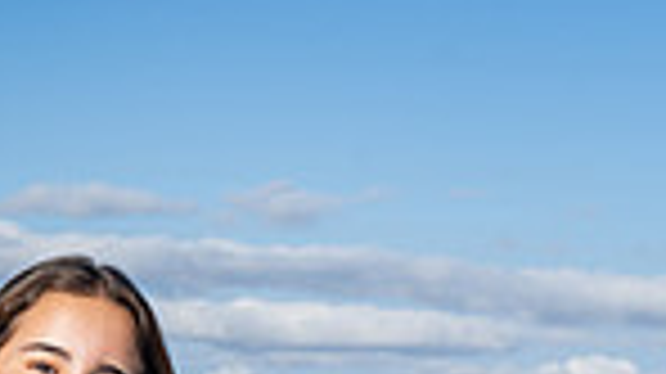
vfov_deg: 8.2
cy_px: 1000
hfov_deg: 16.2
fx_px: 2312
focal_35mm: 131
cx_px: 45
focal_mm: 41
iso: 100
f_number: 8
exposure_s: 1/250
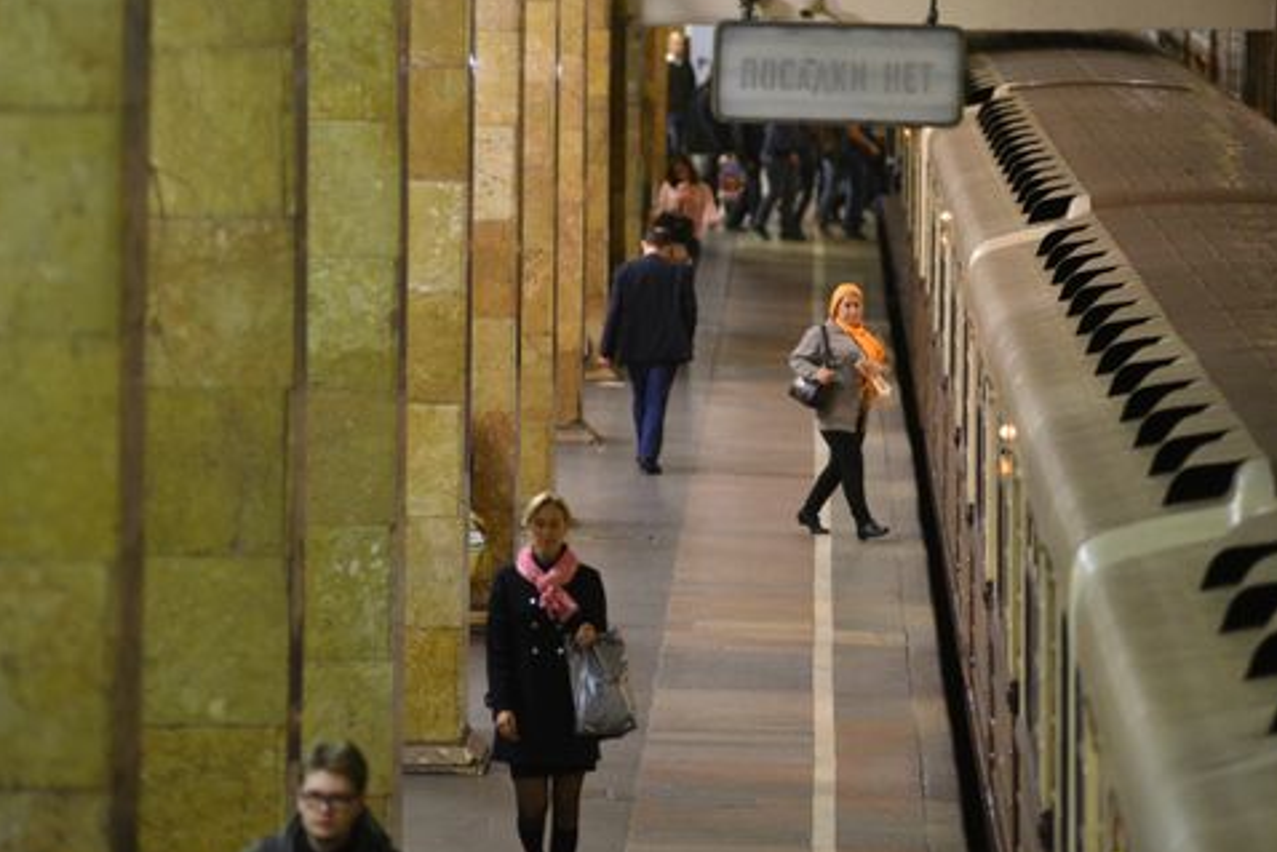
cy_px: 264
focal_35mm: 248
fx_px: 8799
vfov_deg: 5.5
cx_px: 663
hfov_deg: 8.3
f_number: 2.8
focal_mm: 170
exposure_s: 1/125
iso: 3200
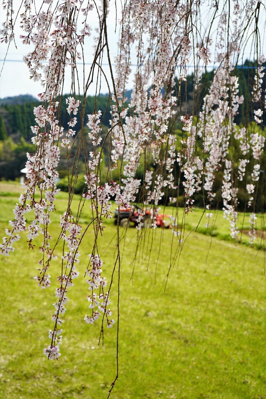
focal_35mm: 57
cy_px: 200
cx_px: 133
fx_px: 632
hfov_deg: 23.8
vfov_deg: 35.1
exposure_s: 1/125
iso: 100
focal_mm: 57
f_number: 5.6
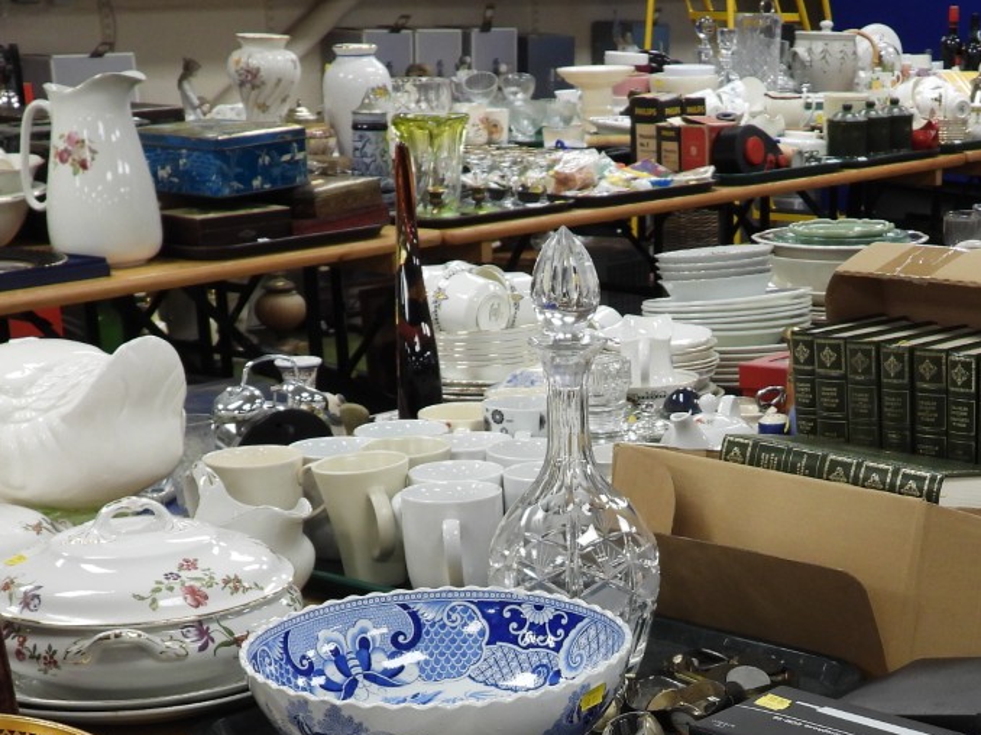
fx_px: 1926
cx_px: 683
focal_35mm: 68
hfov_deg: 28.3
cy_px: 770
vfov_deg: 20.7
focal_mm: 5.8
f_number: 3.2
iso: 160
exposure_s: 1/30
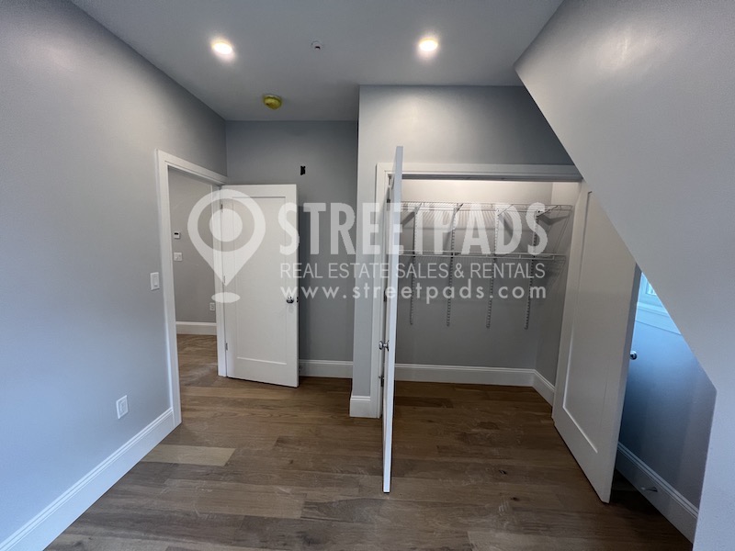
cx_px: 368
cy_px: 276
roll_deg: -0.7
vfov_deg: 89.9
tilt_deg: -6.1
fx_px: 276
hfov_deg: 106.2
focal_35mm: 13
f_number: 1.8
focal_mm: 1.57
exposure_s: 1/120
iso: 160
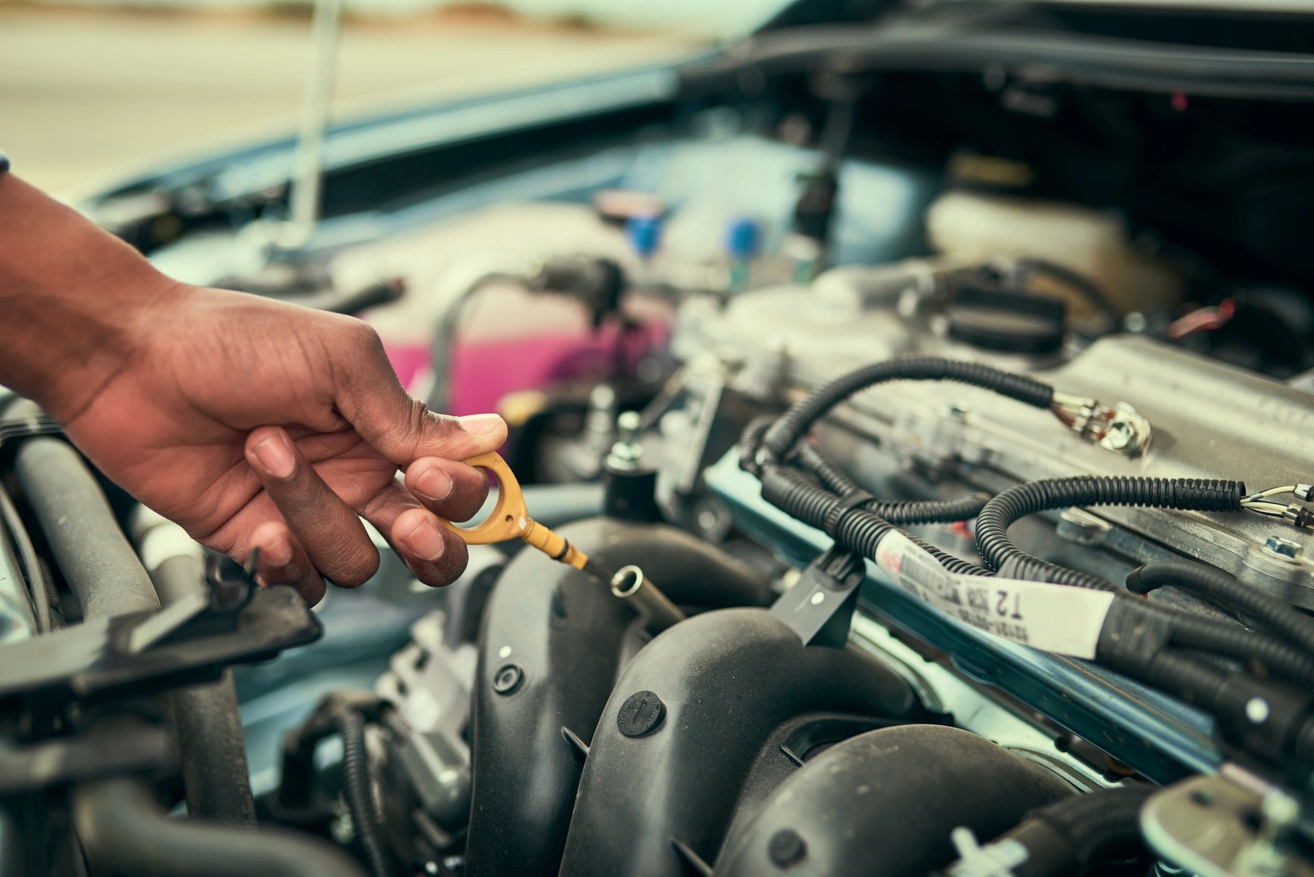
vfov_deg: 37.9
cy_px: 438
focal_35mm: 35
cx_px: 657
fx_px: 1278
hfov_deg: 54.4
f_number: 2
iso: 100
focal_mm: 35
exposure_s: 1/2000
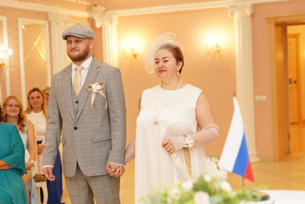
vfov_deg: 20.9
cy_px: 102
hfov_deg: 30.9
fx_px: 551
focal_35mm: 65
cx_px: 152
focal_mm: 65
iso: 2000
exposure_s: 1/250
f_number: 3.5
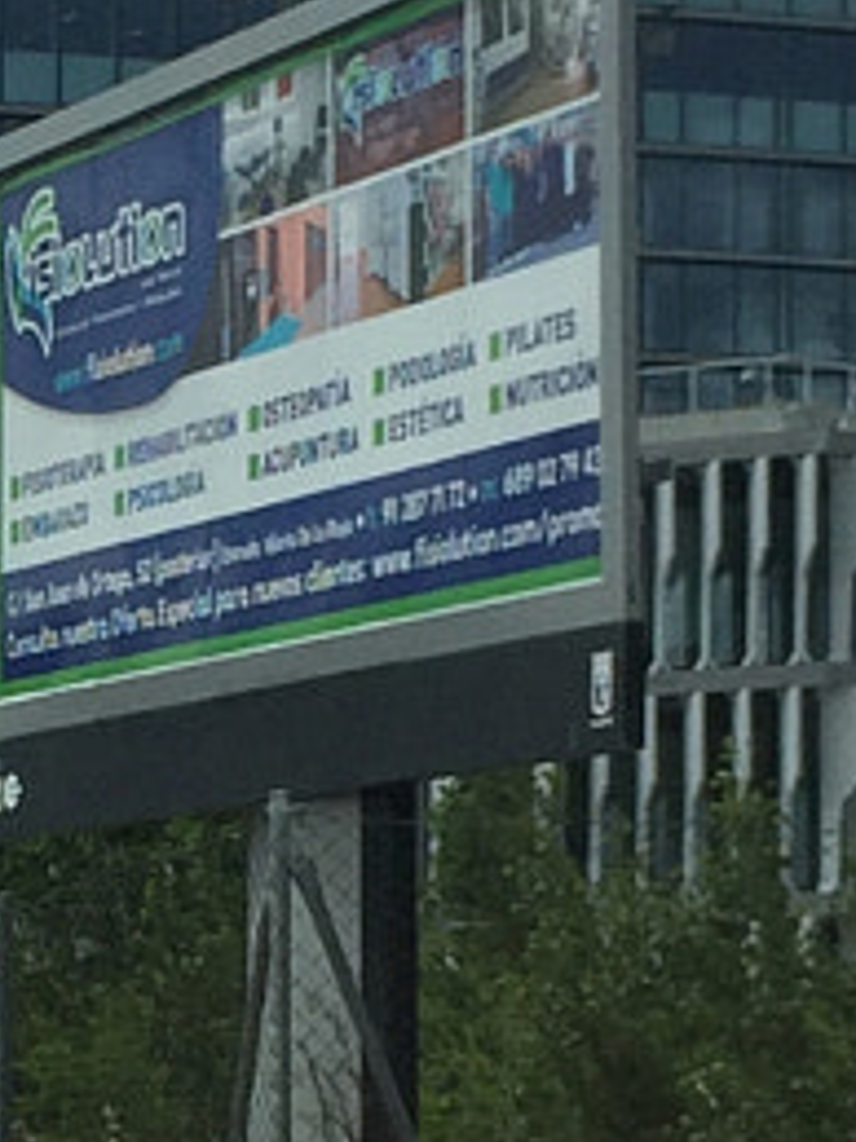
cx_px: -212
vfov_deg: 11.0
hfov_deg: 8.2
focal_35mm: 179
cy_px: 913
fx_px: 5907
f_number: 2.2
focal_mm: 4.15
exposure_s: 1/3300
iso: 32
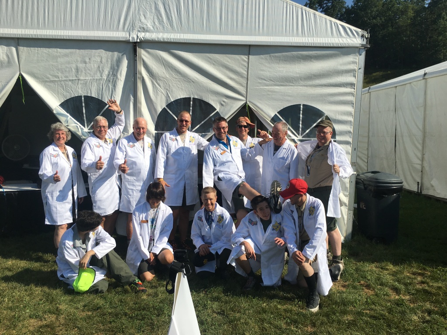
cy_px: 168
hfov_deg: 61.7
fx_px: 374
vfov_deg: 48.2
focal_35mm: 29
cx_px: 224
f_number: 2.2
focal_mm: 4.15
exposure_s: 1/2959
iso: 25
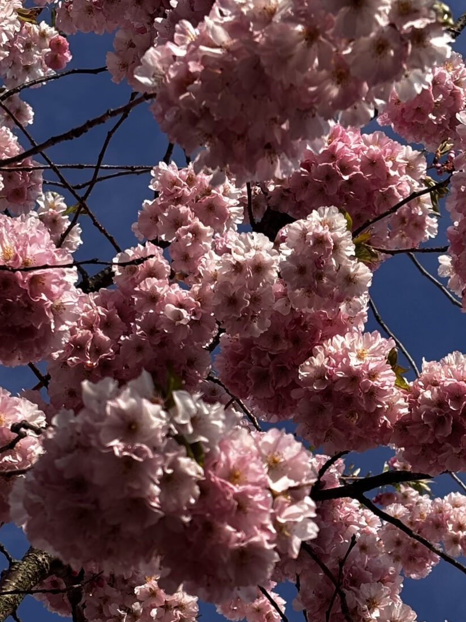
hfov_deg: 12.1
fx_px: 2190
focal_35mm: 122
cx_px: 318
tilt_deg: +67.9
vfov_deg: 16.0
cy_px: 529
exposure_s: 1/1695
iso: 32
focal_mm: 5.96
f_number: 1.6
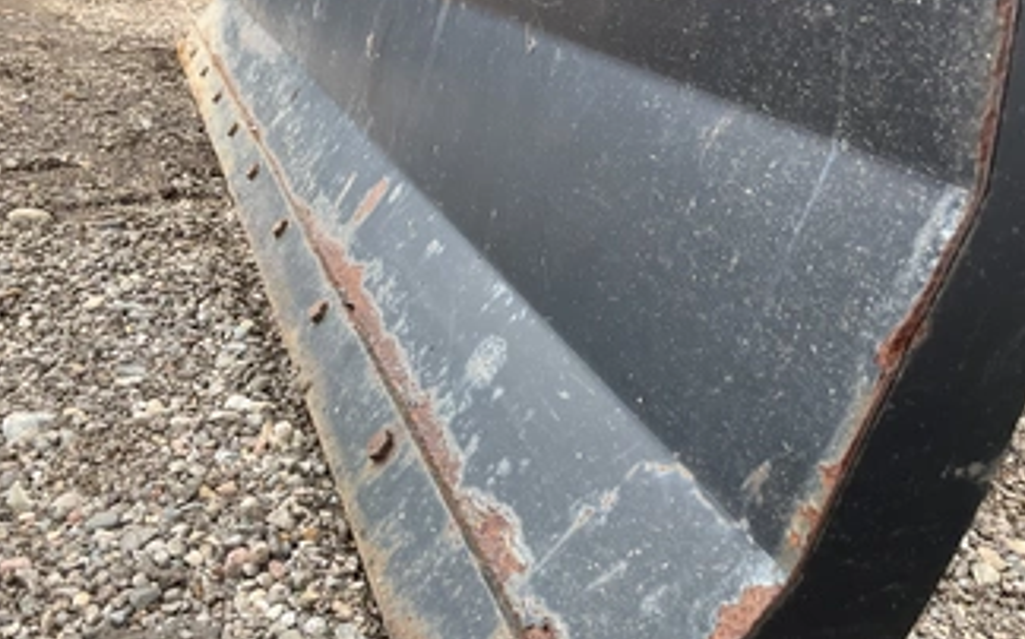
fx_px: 1061
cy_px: 351
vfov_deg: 33.5
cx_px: 468
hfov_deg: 51.5
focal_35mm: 38
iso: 25
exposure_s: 1/435
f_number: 1.8
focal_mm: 3
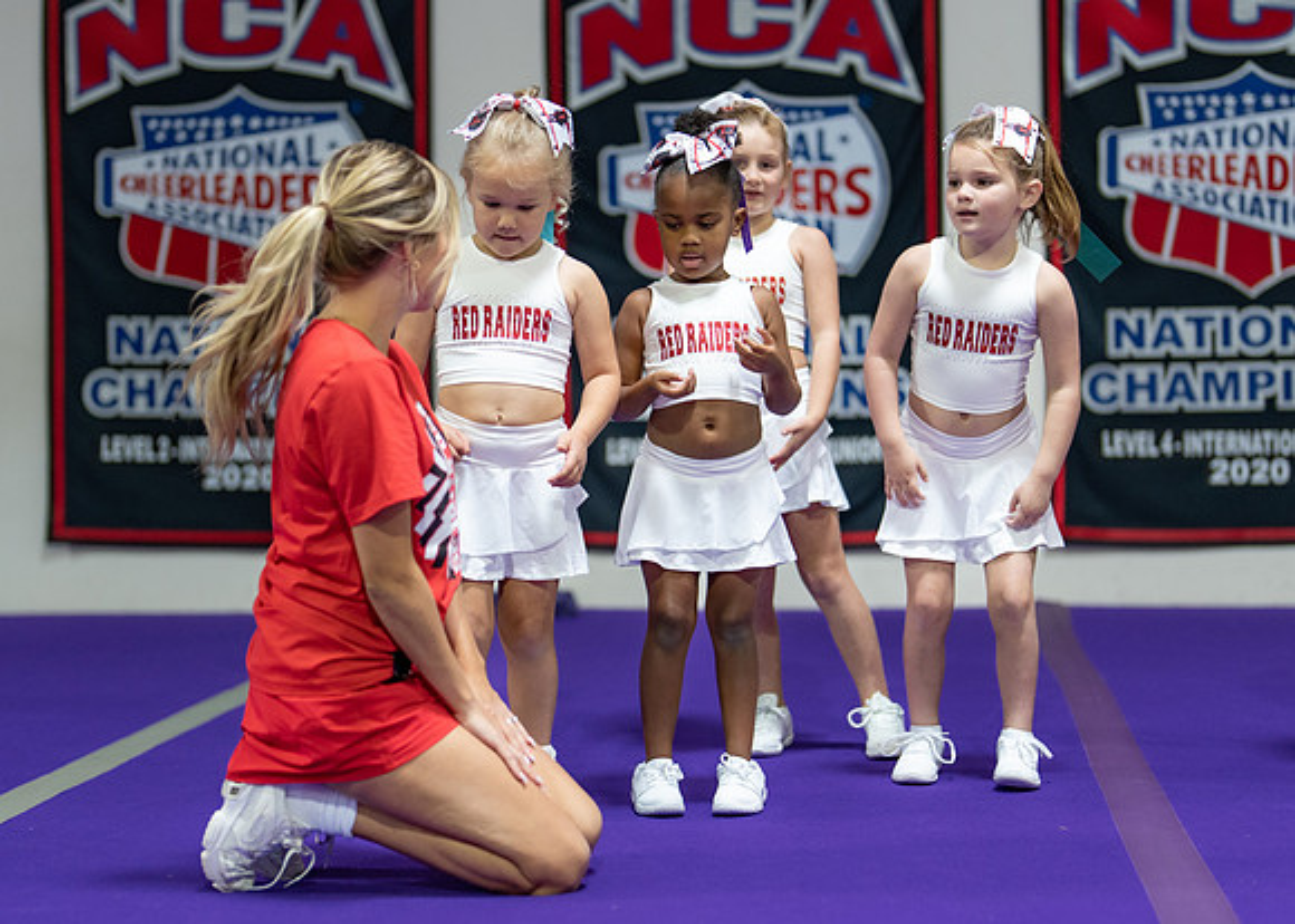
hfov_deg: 24.4
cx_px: 645
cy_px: 466
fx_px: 3000
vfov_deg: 17.5
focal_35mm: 82
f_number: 1.2
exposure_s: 1/320
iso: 800
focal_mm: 50
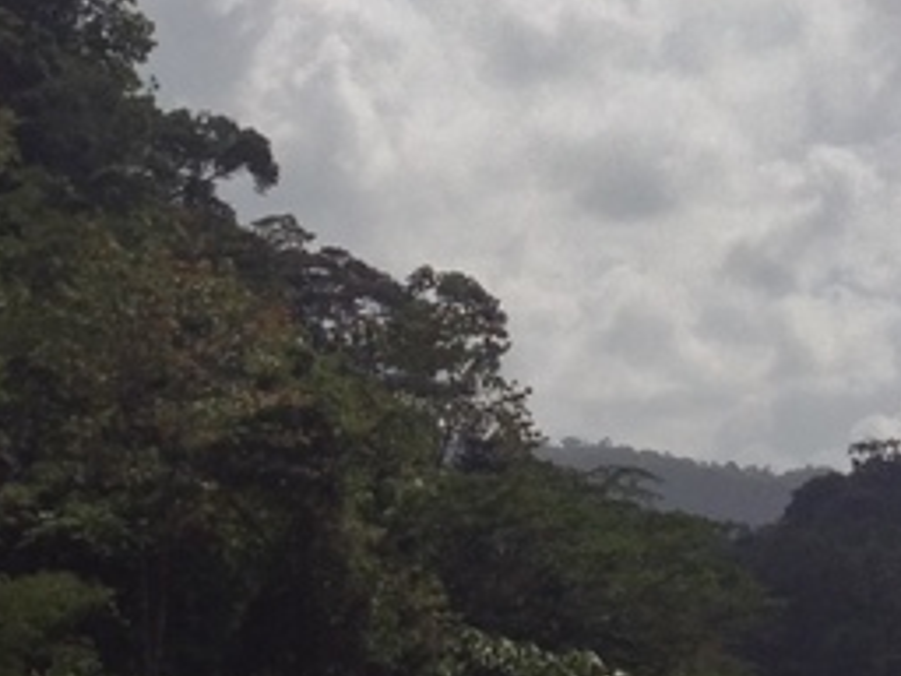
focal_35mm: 164
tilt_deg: +9.2
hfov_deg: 12.0
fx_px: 4269
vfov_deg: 9.0
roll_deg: +0.8
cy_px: 257
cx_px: 806
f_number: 2.4
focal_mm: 4.28
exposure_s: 1/4608
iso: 50
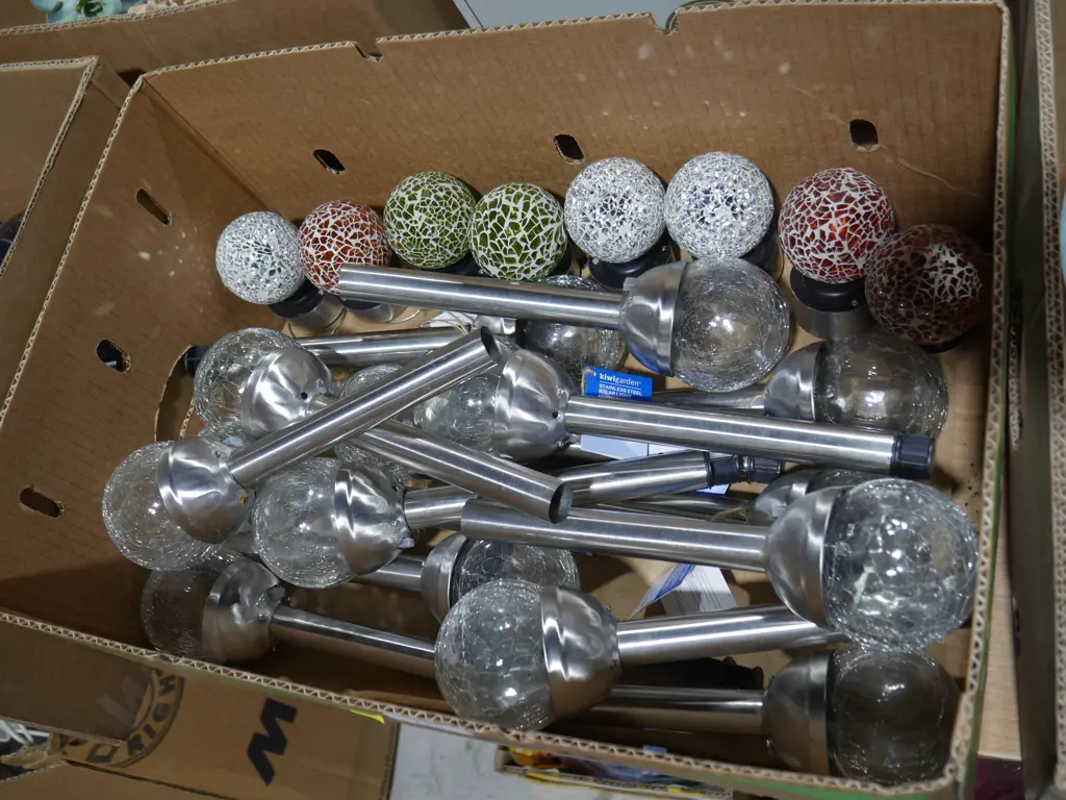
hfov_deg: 51.4
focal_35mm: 36
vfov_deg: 39.7
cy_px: 400
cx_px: 533
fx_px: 1109
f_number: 4
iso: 200
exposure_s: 1/60
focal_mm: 18
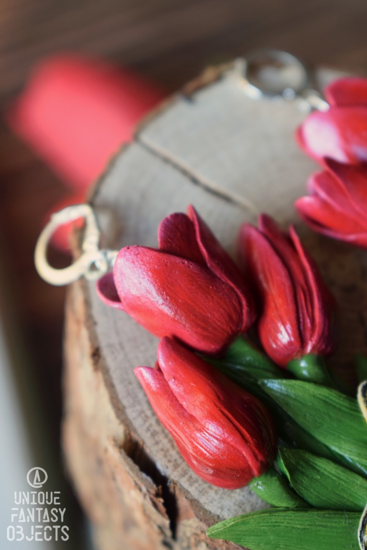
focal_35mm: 82
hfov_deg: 16.6
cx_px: 184
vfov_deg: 24.6
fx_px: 1261
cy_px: 275
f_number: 5.6
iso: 800
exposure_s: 1/60
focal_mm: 55
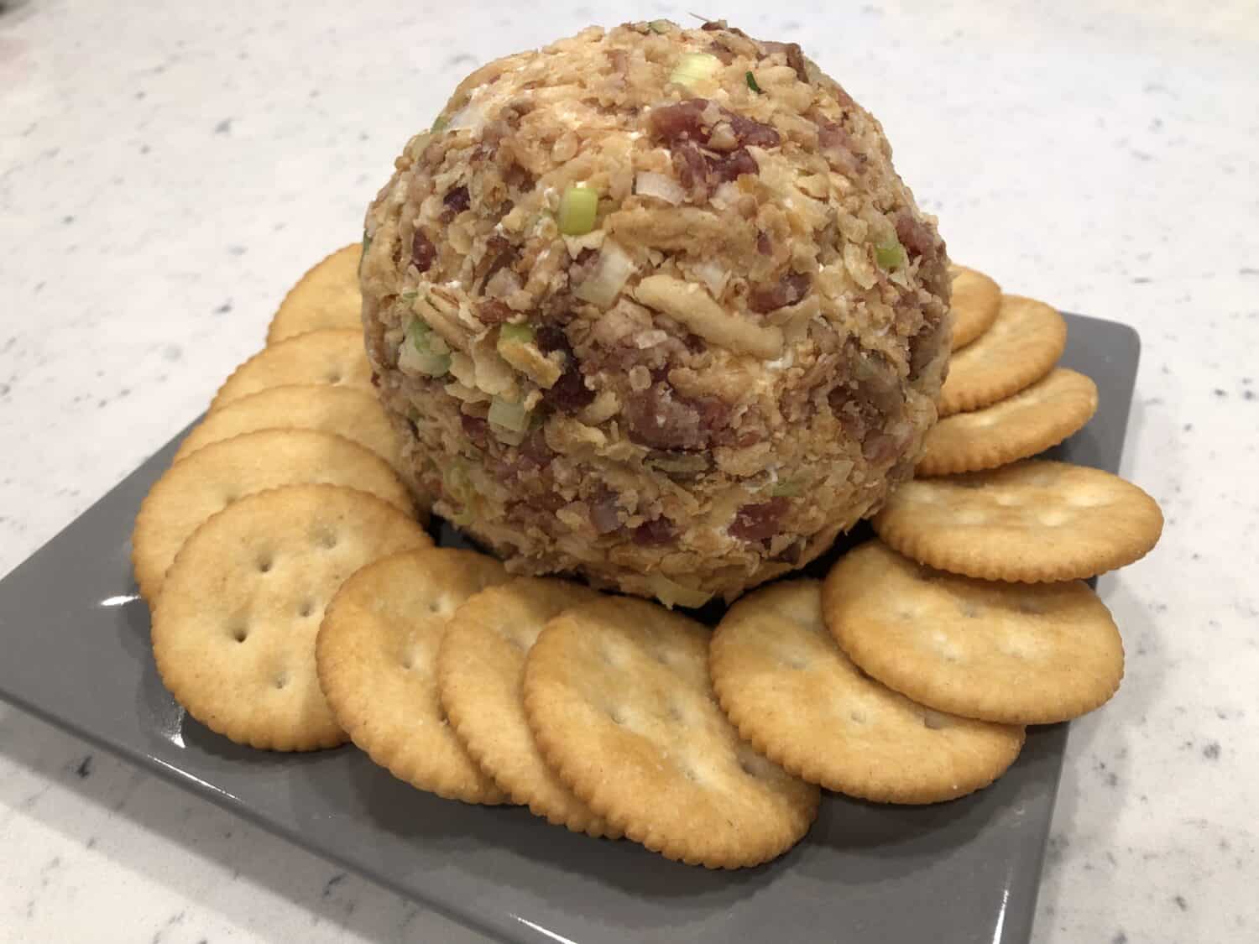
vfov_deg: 49.7
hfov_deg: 63.4
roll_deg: +2.0
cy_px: 472
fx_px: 1018
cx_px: 630
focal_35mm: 28
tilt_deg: -41.7
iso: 32
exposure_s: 1/30
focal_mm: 3.99
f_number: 1.8
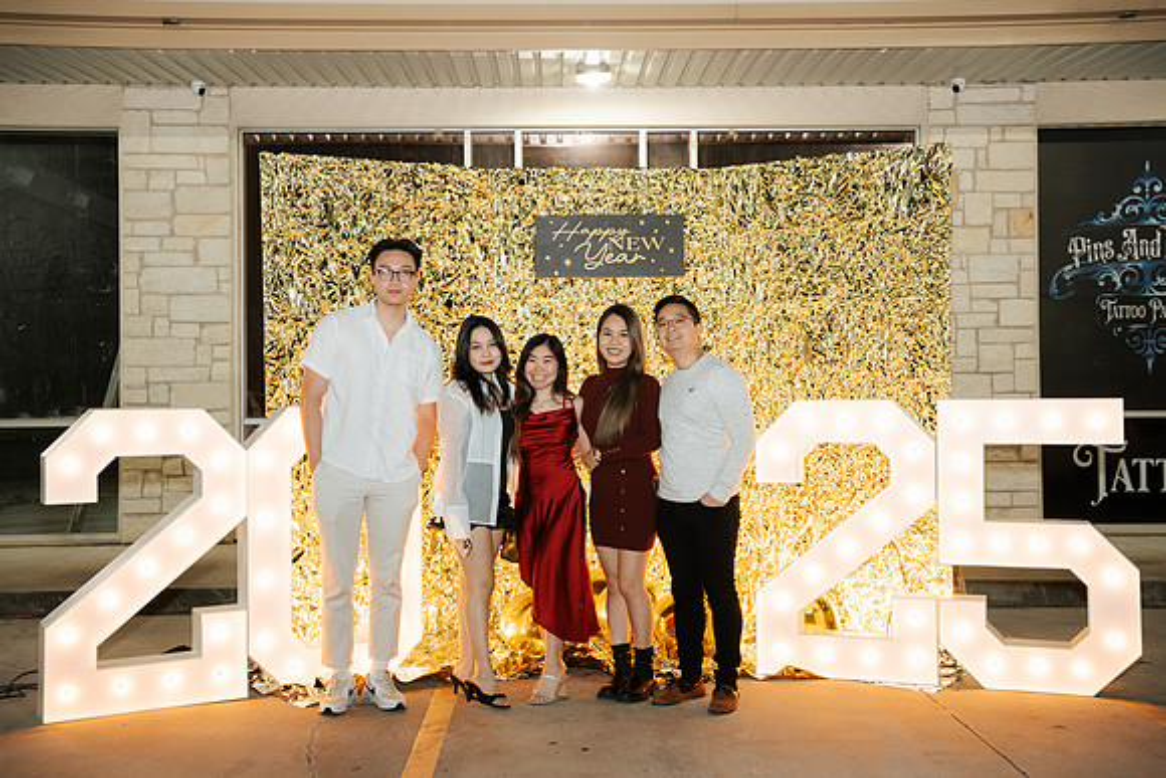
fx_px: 1370
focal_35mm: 42
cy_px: 389
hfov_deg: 46.1
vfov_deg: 31.7
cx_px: 583
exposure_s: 1/160
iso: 1000
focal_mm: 42.3
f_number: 2.8
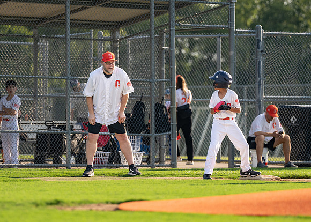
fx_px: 2930
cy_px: 111
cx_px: 117
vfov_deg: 4.3
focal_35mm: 332
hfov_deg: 6.1
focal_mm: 200
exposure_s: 1/4000
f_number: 2.8
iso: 400
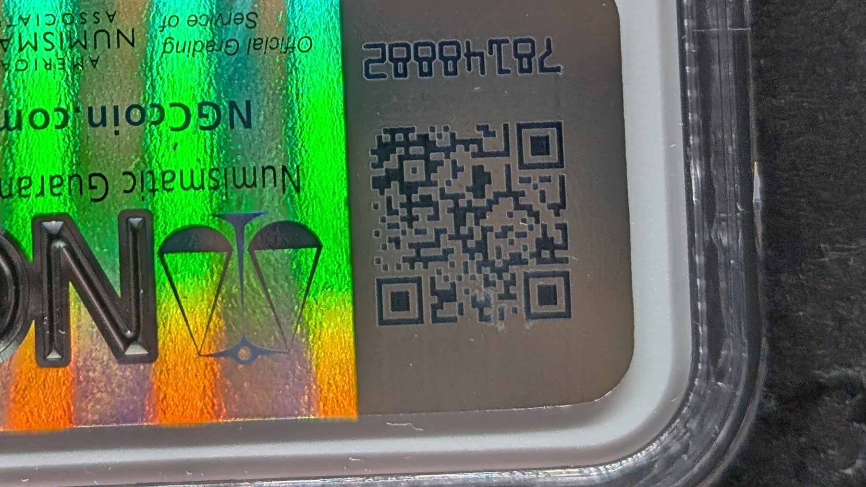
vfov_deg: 9.7
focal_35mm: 121
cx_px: 235
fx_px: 2778
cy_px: -238
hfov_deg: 17.6
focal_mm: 6.9
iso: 19
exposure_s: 1/68
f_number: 1.68
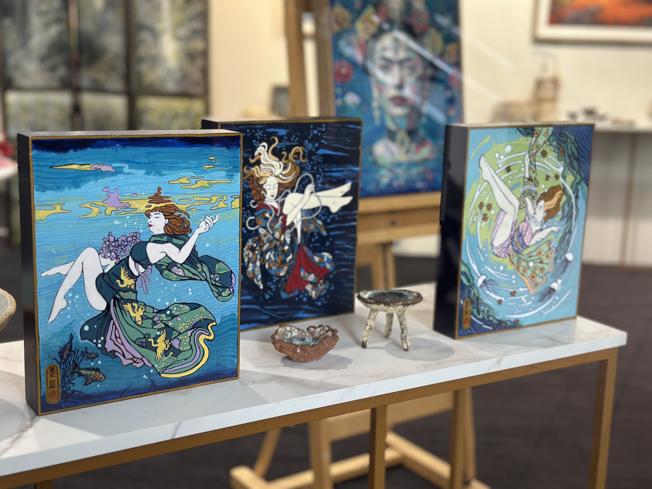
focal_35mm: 48
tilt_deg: -12.2
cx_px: 326
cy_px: 244
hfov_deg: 39.7
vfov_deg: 30.3
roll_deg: -1.8
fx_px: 904
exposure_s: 1/50
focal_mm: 6.86
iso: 160
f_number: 1.78
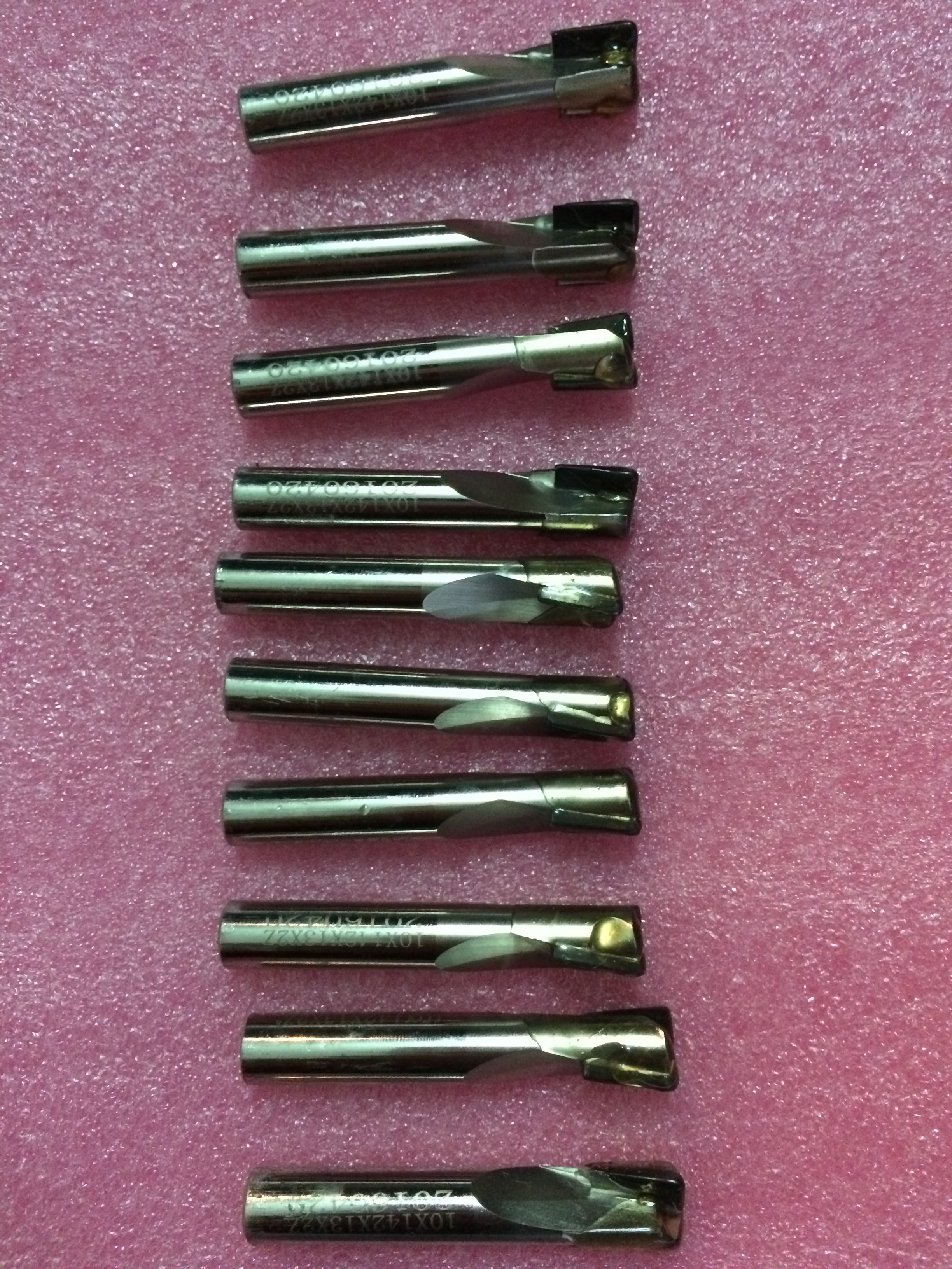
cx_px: 476
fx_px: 1063
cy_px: 634
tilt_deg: -86.2
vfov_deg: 61.7
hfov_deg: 48.2
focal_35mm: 29
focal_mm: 4.15
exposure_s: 1/17
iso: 500
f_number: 2.2
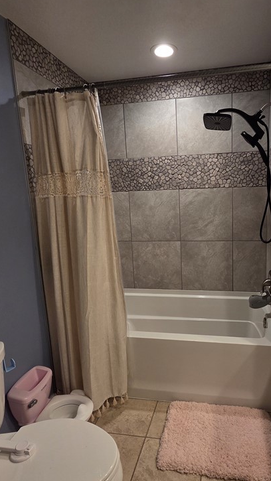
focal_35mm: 20
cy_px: 247
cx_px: 177
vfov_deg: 86.6
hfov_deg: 54.9
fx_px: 255
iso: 250
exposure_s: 1/120
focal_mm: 2.2
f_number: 2.2
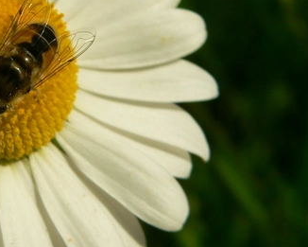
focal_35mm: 117
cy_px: 74
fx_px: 1067
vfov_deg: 13.2
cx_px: 25
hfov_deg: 16.2
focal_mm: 10.2
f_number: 5.6
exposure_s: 1/1000
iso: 80
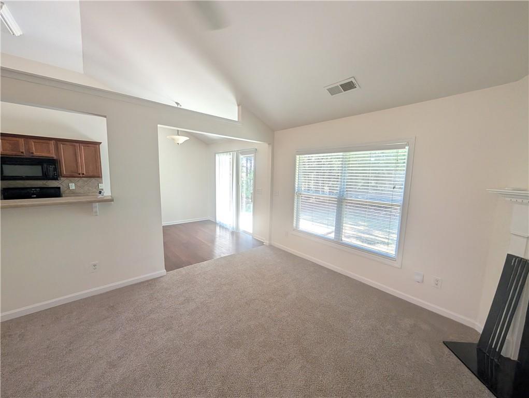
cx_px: 264
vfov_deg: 94.6
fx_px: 184
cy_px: 199
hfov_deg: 110.5
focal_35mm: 12
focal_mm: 2.02
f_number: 1.7
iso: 141
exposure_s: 1/120
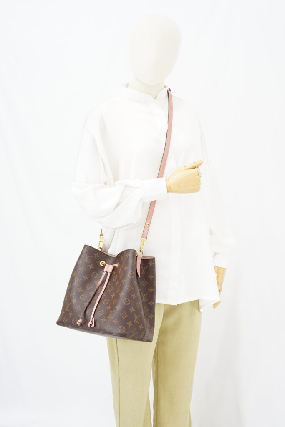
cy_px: 214
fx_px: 594
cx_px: 142
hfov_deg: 27.0
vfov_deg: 39.6
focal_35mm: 50
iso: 640
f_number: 5.6
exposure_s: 1/8
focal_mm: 50
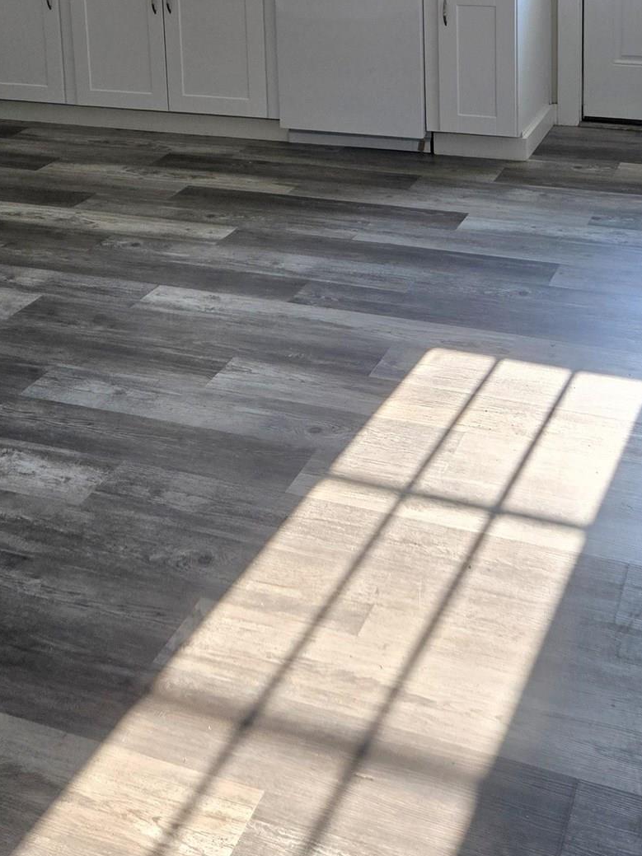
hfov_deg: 28.5
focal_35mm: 51
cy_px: 44
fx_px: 1261
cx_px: 285
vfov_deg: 34.8
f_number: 1.8
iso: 100
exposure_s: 1/526
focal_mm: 5.4
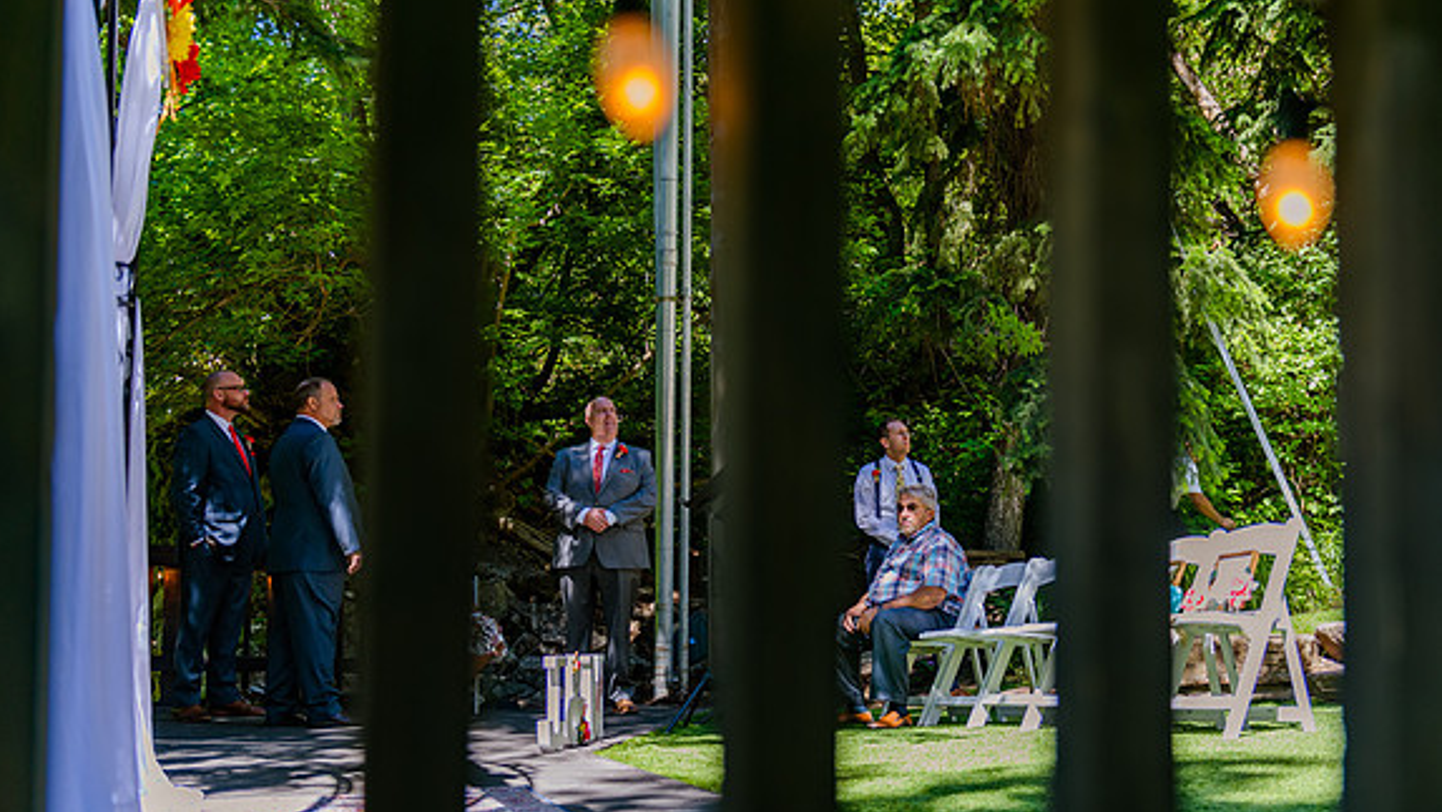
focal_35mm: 40
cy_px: 427
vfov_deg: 29.7
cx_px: 777
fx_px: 1530
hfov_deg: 50.4
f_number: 2.8
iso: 200
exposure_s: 1/400
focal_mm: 35
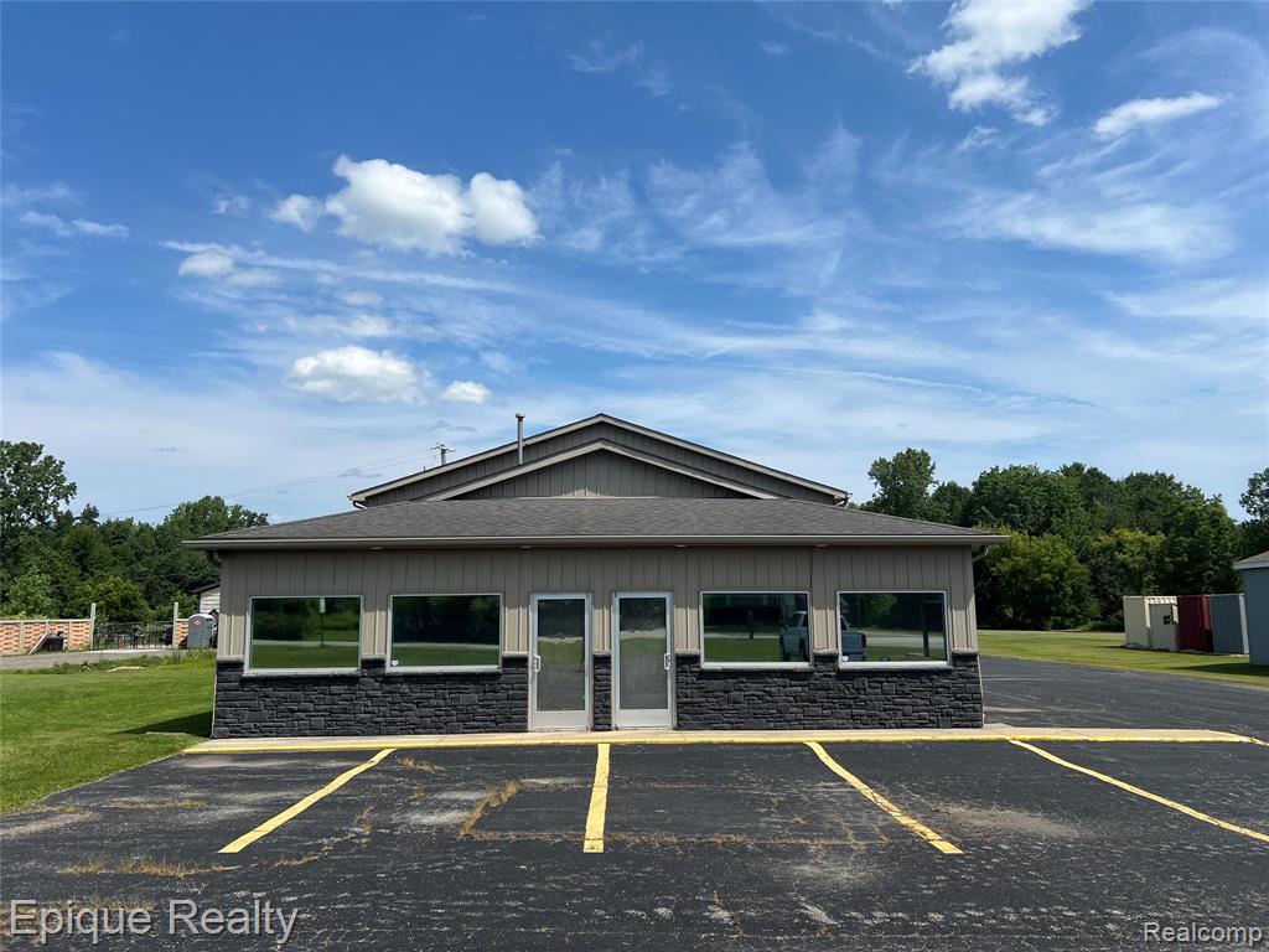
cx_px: 634
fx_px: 953
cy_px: 476
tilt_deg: +7.7
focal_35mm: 26
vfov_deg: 53.1
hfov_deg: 67.3
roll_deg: -0.1
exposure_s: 1/5319
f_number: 1.5
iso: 50
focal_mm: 5.7
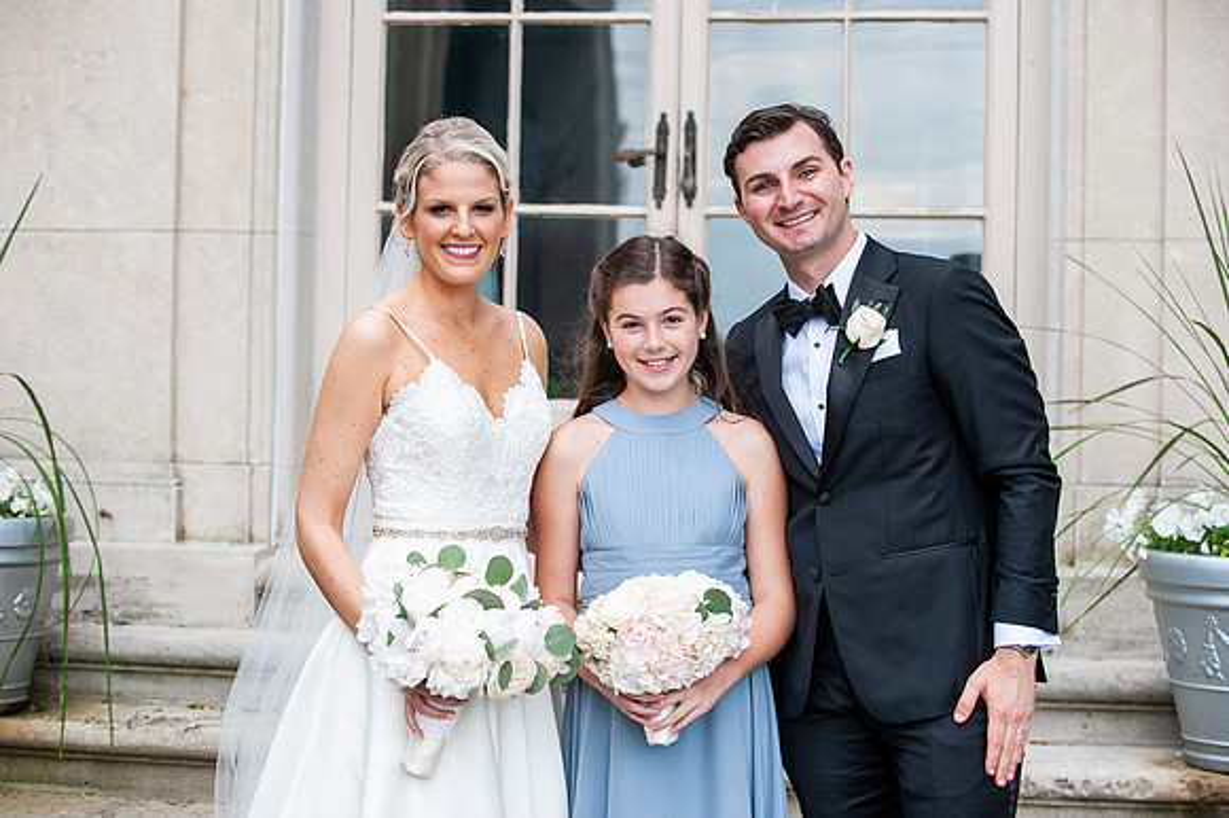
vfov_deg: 16.4
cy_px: 408
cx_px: 591
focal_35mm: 83
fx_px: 2842
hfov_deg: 24.4
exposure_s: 1/800
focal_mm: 78
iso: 640
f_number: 3.5
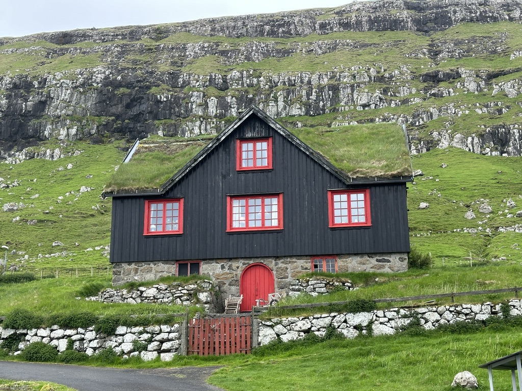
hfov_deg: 39.7
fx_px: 724
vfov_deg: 30.3
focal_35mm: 48
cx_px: 261
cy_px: 196
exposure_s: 1/843
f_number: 1.78
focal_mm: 6.86
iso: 64
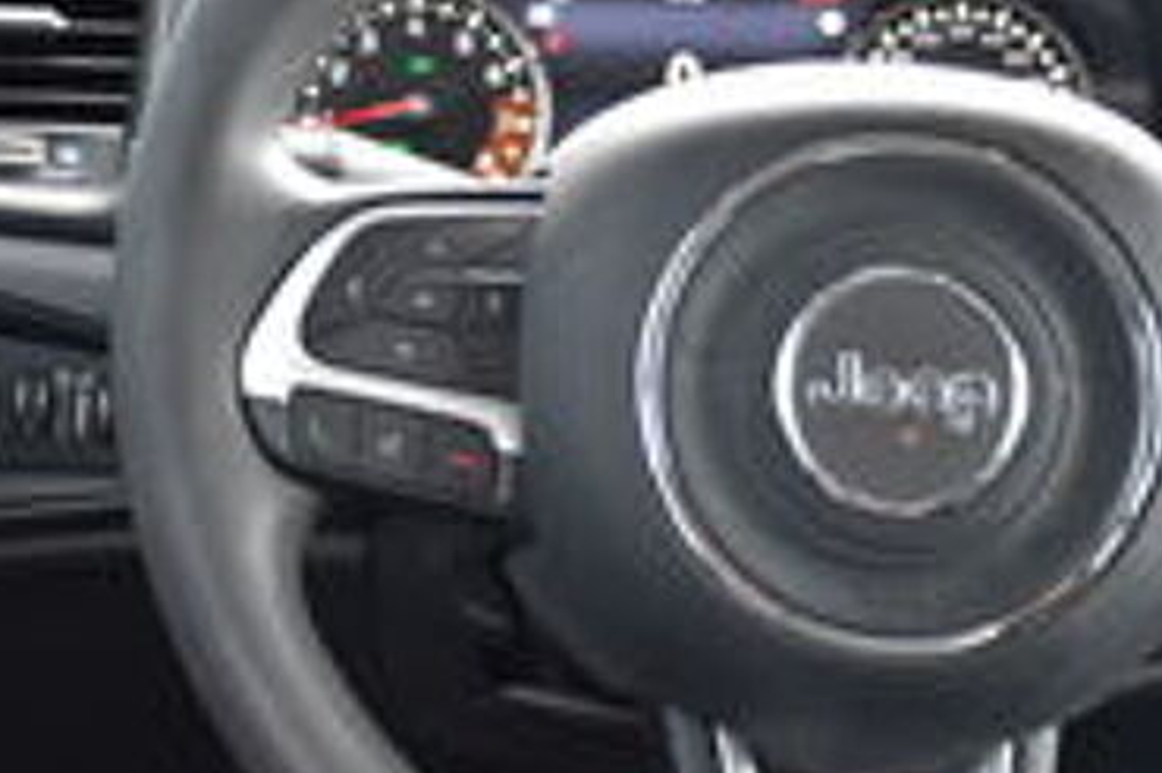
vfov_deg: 18.4
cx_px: 484
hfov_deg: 27.3
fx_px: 2386
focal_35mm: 74
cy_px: 423
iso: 1250
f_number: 4.2
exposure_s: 1/60
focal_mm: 38
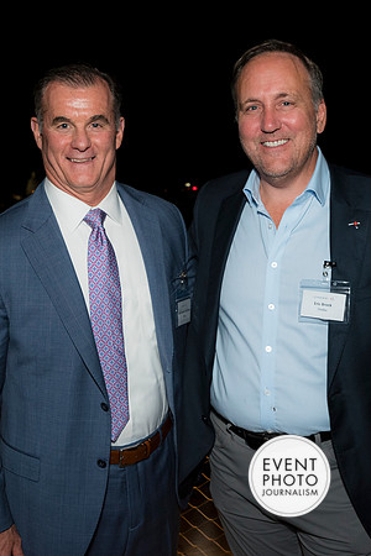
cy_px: 278
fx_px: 541
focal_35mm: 35
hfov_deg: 37.9
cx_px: 186
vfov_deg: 54.4
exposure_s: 1/125
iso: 1250
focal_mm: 35
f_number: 5.6
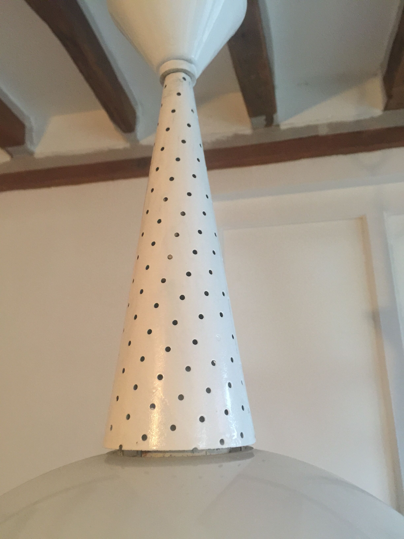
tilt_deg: +15.4
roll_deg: +0.9
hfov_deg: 48.2
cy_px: 270
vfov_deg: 61.7
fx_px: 451
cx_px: 202
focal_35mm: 29
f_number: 2.2
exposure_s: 1/17
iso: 160
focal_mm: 4.15
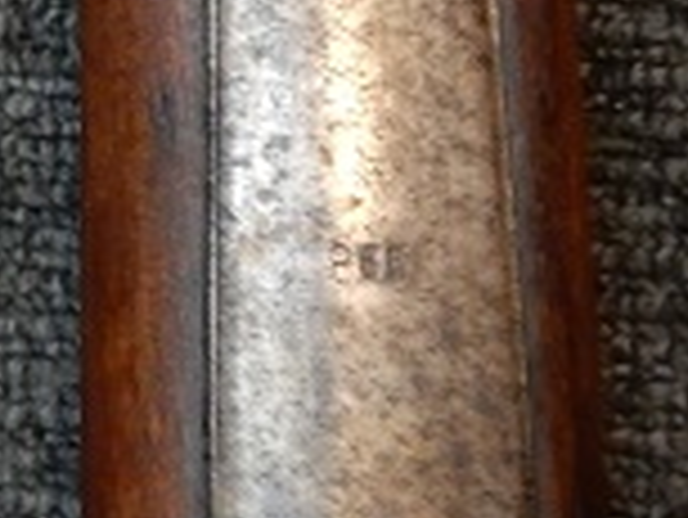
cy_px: 286
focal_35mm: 127
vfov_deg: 11.7
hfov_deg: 14.9
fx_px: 2526
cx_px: -171
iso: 400
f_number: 4
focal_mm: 5.4
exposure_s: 1/8
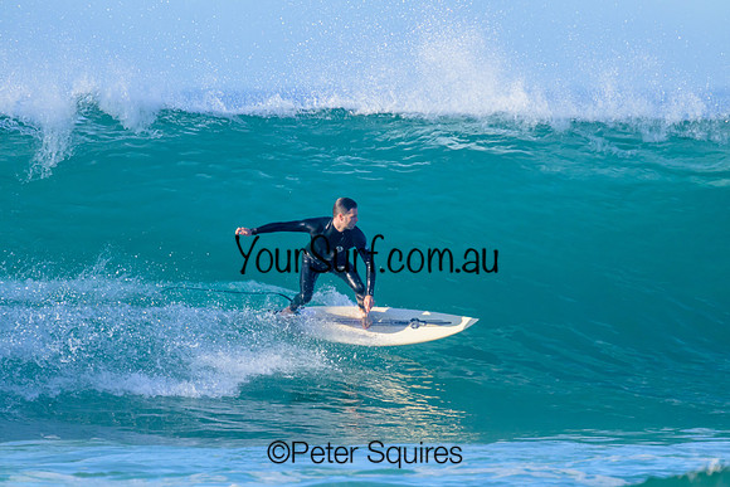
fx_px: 16714
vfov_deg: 1.7
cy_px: 244
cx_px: 365
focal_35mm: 824
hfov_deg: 2.5
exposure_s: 1/2000
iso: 2800
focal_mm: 800
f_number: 11
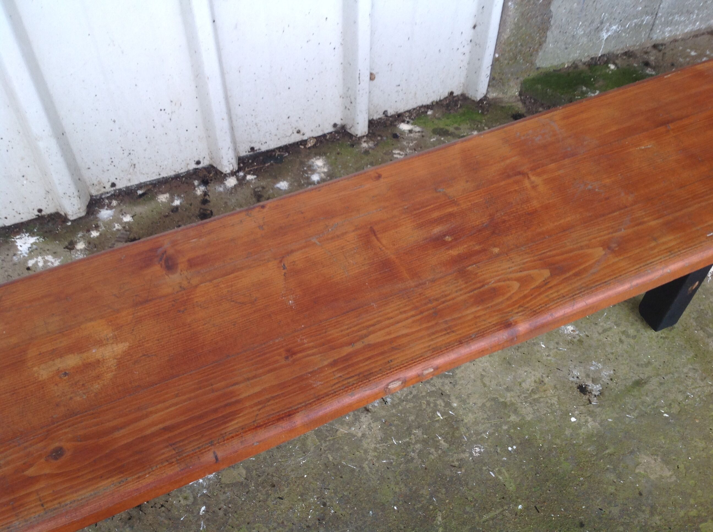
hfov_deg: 52.7
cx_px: 356
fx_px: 720
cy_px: 266
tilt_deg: -48.5
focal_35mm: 35
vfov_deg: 40.6
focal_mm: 4.28
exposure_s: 1/24
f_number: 2.4
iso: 50
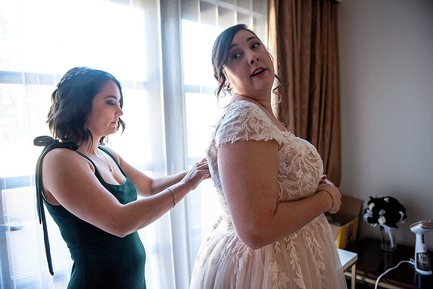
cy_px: 144
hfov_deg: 73.7
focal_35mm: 24
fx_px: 289
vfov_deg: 53.2
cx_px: 216
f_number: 2.8
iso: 1000
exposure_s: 1/200
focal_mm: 24
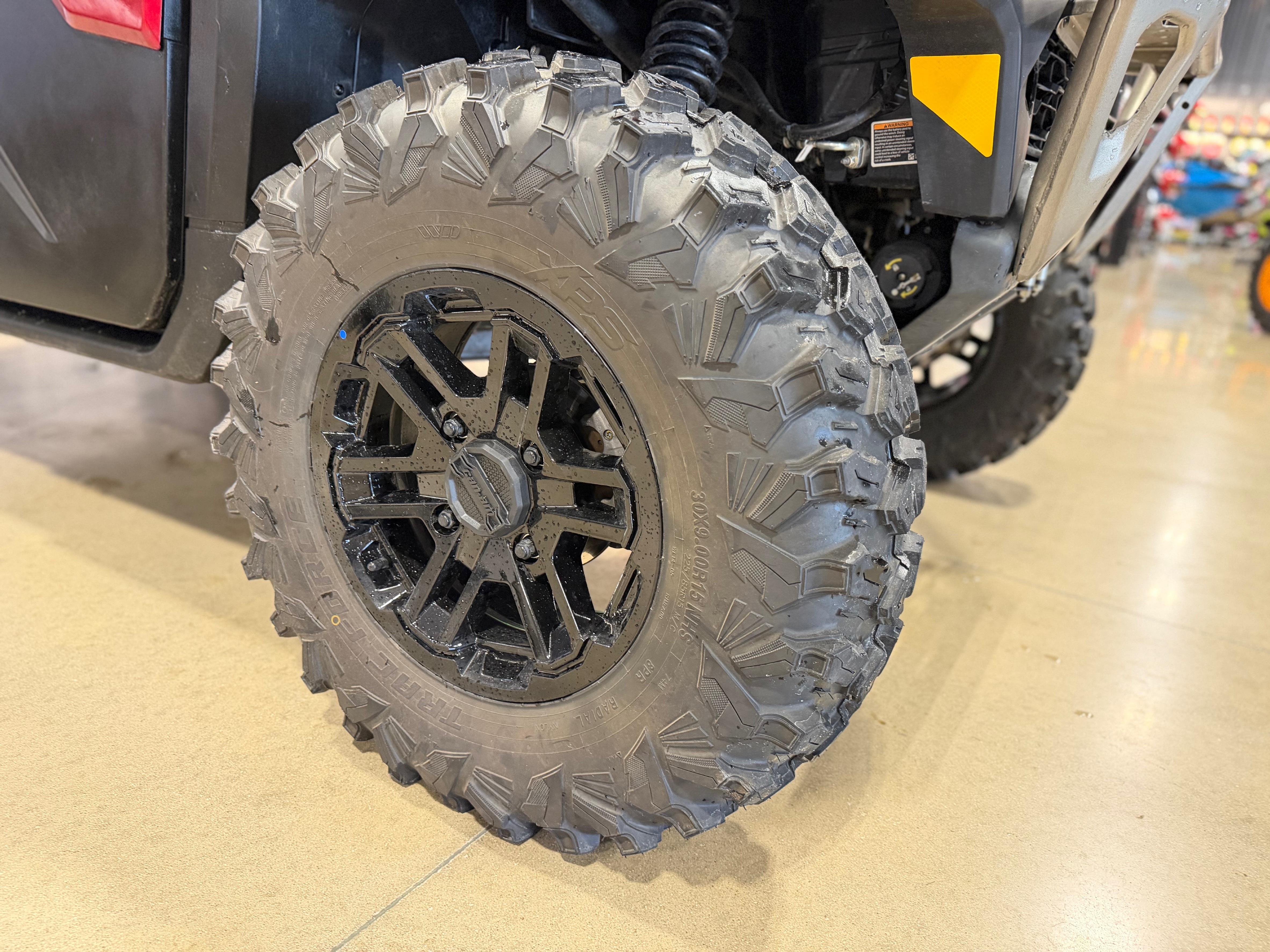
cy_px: 476
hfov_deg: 71.6
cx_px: 635
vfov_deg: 56.8
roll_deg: -2.9
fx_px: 880
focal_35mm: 24
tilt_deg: -18.9
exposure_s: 1/40
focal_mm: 6.76
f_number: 1.78
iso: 640
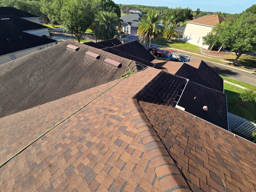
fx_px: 96
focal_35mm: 13
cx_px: 128
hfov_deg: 106.2
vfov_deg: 89.9
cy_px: 96
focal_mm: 2.2
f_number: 2.2
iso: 50
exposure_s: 1/907
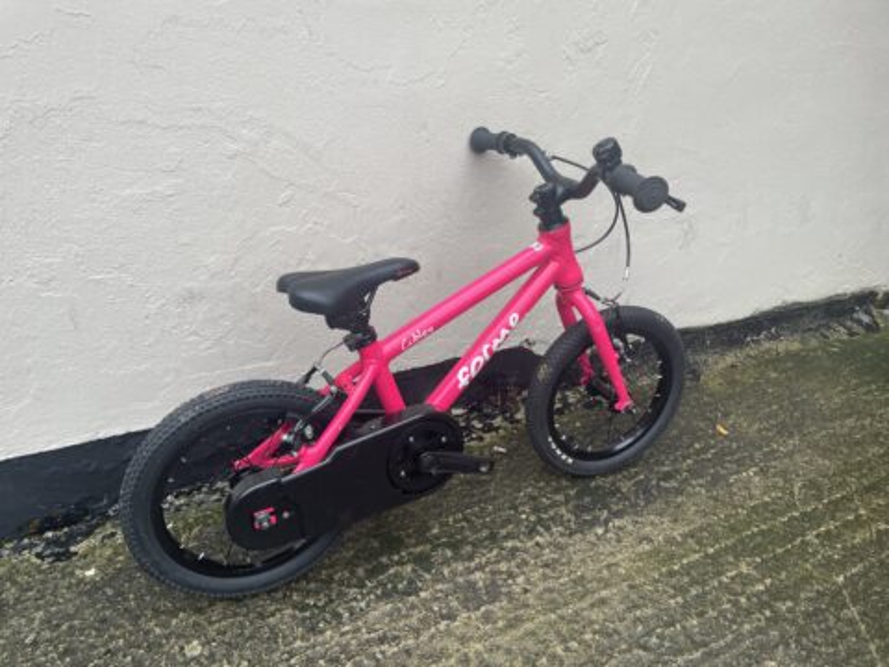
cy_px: 334
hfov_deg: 67.3
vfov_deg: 53.1
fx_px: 668
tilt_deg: -23.6
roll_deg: -1.8
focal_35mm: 26
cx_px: 444
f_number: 1.6
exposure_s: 1/121
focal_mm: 4.2
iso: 64
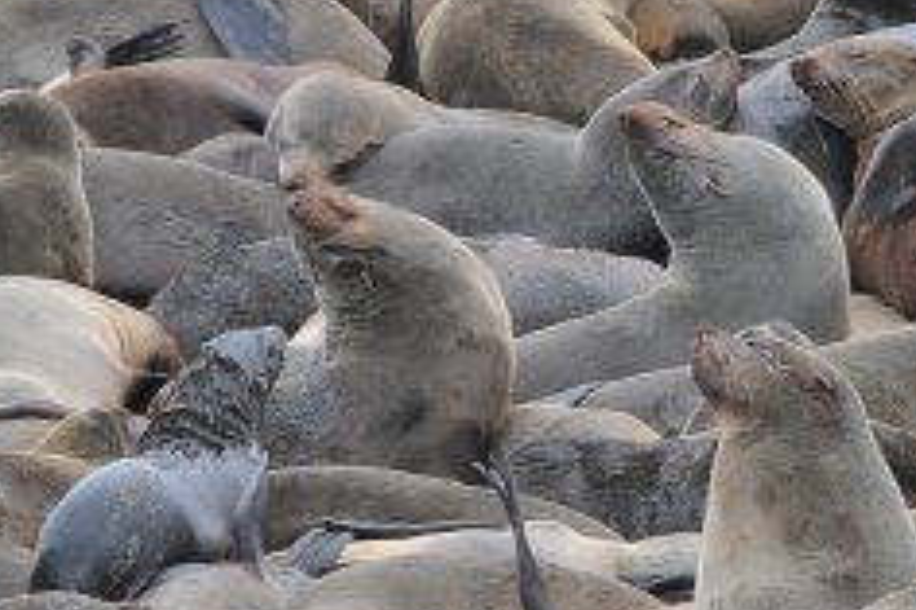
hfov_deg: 2.9
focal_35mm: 699
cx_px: -229
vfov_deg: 2.0
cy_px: 241
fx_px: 17773
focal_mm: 180
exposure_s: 1/400
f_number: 9
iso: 400
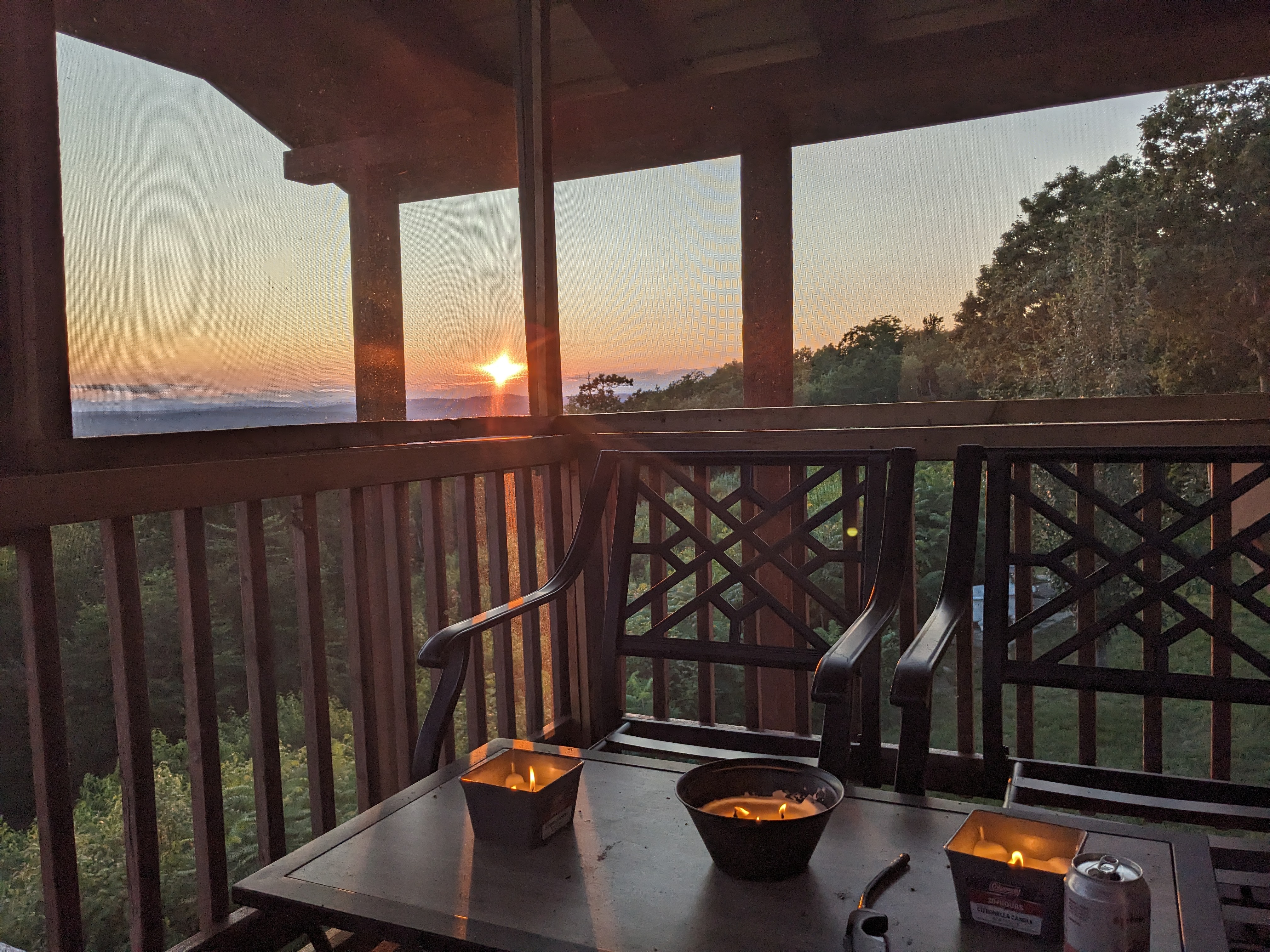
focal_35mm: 27
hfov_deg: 65.3
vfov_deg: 51.4
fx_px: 991
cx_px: 635
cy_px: 476
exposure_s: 1/734
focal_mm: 4.38
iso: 44
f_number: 1.73
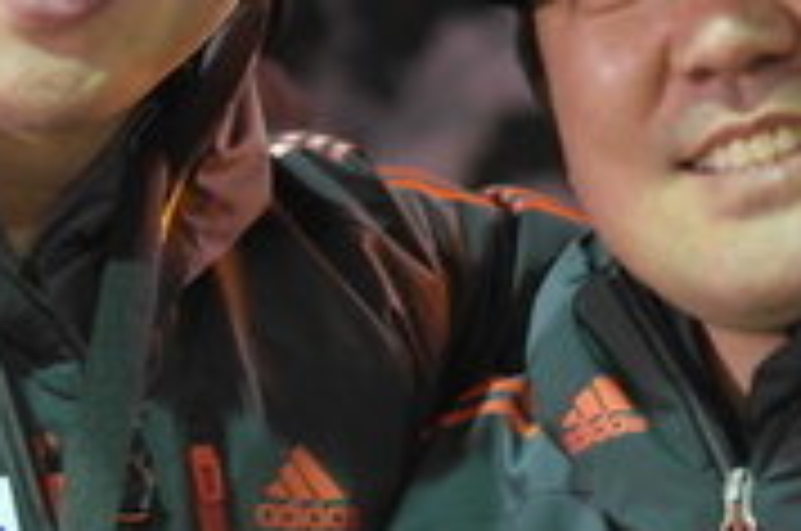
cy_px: 227
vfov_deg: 9.4
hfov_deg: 14.2
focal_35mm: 145
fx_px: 3220
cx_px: 414
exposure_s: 1/20
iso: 800
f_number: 2
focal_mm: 30
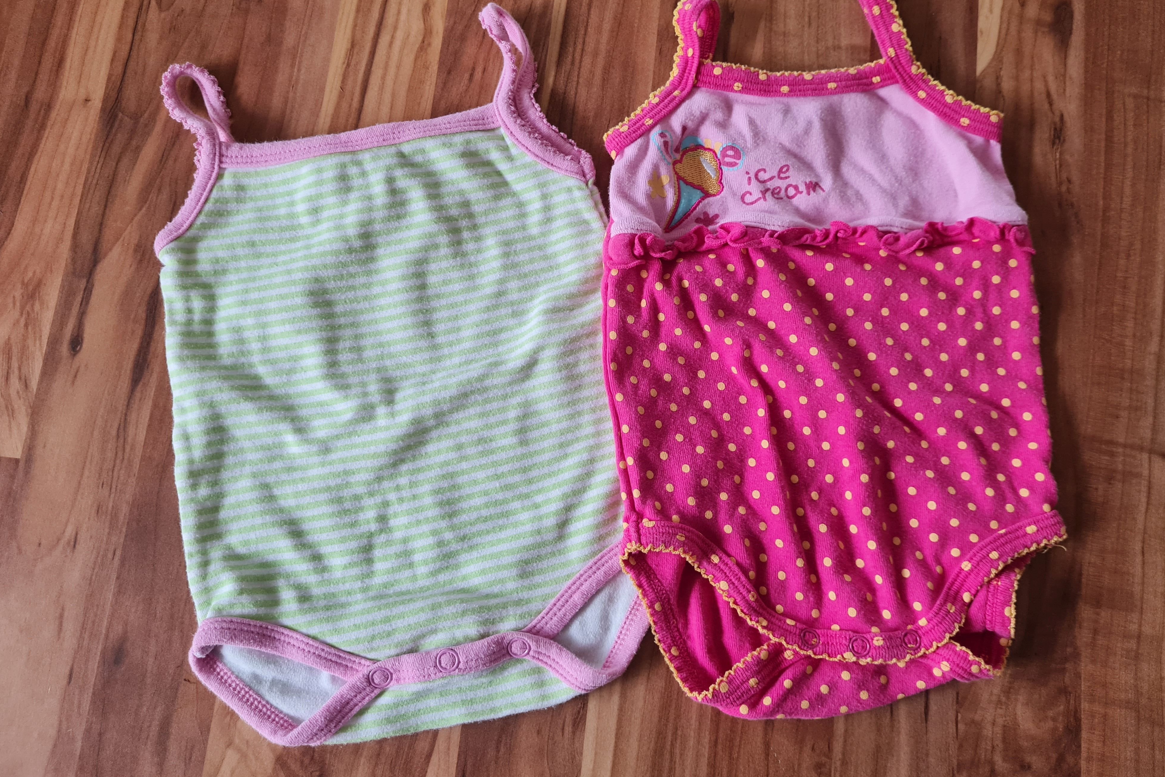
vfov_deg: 46.3
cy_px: 346
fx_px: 906
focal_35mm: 28
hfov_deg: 65.5
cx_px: 588
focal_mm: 5.4
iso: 200
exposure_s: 1/100
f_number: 1.8
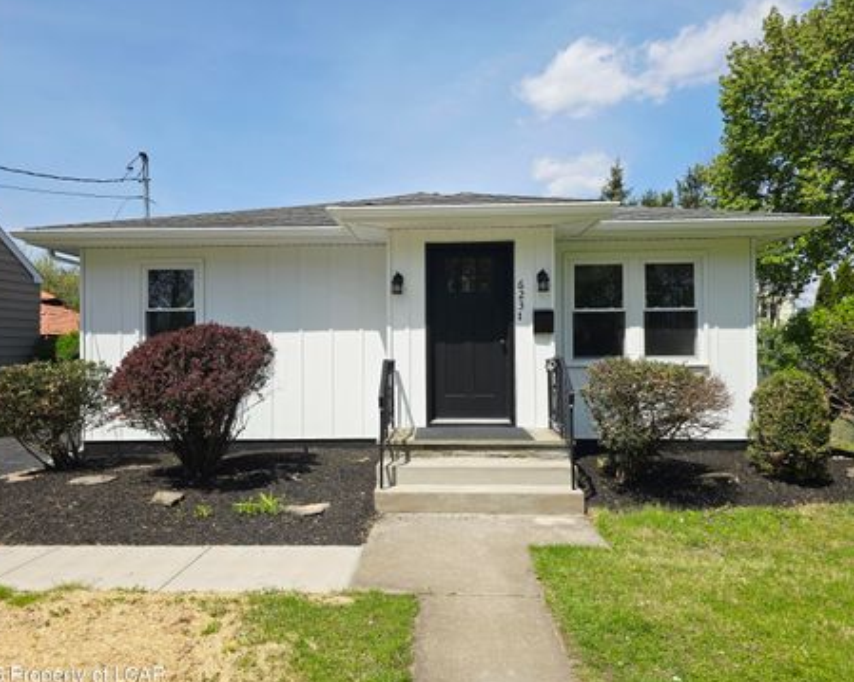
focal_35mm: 25
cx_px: 418
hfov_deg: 68.1
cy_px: 350
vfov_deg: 56.8
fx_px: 632
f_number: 1.7
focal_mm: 6.3
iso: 12
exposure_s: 1/917
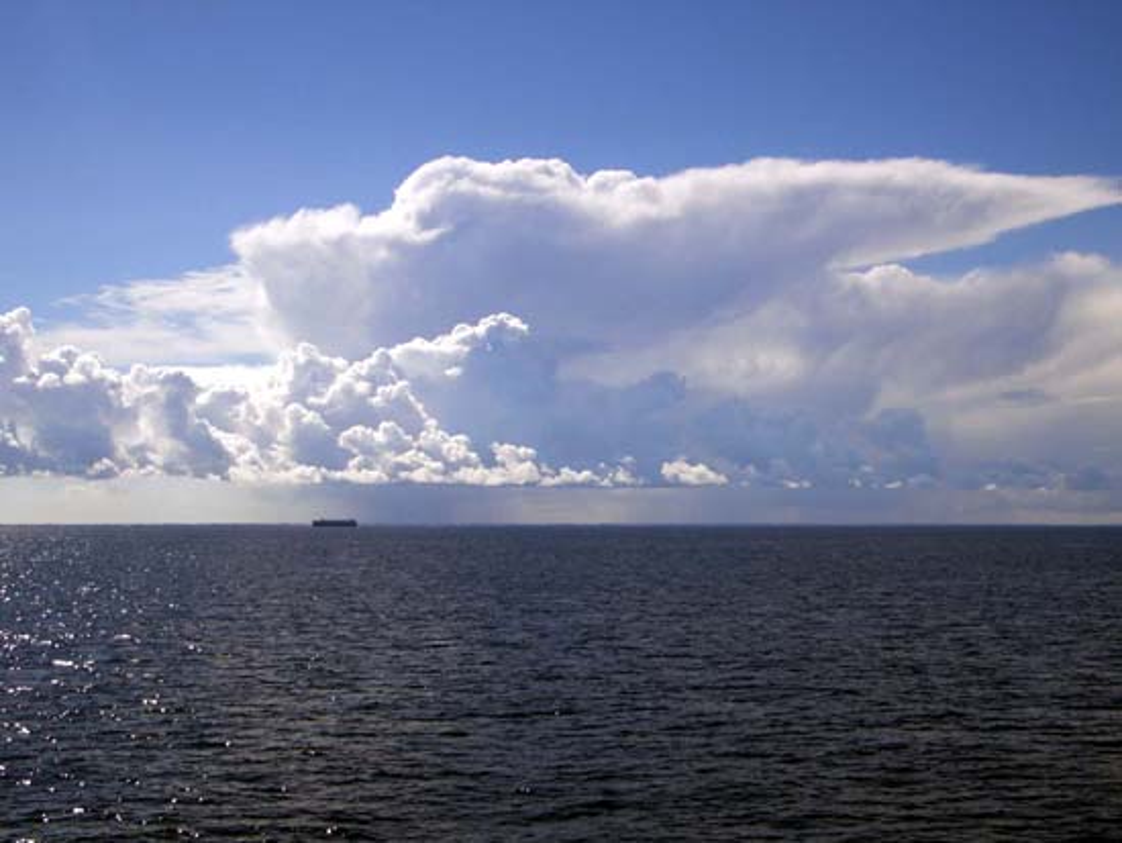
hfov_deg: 38.9
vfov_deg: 29.7
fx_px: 1589
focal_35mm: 49
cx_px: 561
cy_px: 422
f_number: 5
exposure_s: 1/1000
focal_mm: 8.2
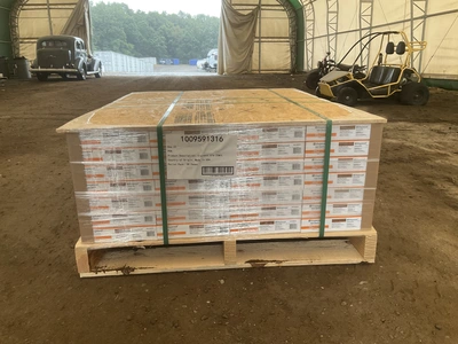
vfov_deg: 48.2
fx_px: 384
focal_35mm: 29
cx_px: 229
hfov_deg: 61.7
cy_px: 172
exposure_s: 1/76
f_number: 1.8
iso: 64
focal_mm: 3
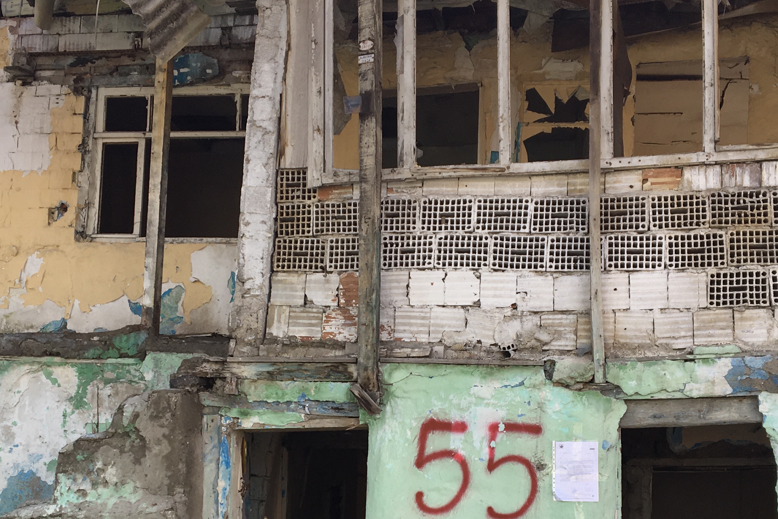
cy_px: 393
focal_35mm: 53
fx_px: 1145
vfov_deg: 25.2
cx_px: 389
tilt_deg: +8.5
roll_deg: -1.4
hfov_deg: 37.5
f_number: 2.2
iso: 25
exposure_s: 1/506
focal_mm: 4.15
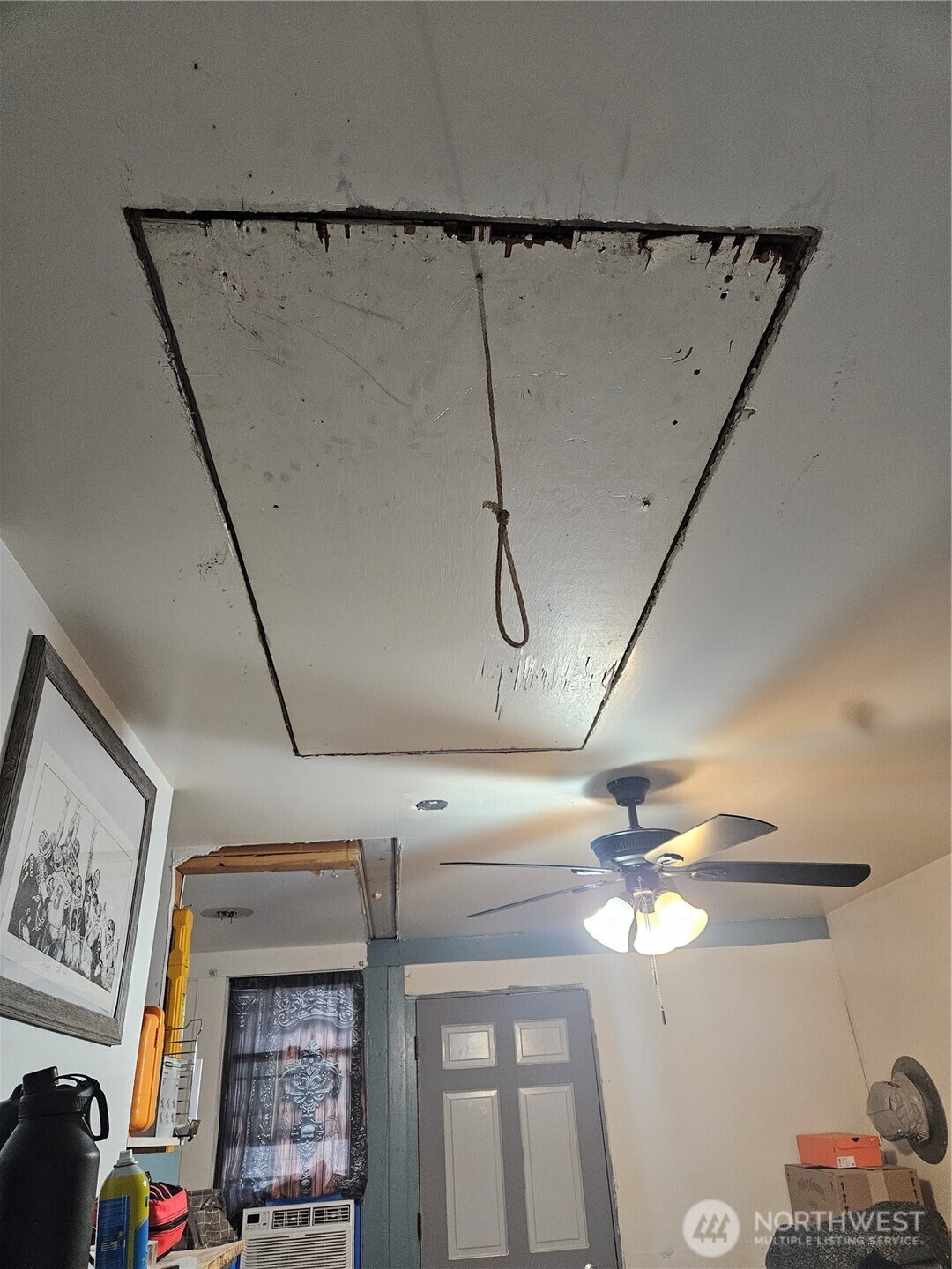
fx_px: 843
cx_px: 476
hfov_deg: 58.9
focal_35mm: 23
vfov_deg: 73.9
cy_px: 634
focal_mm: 5.4
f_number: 1.8
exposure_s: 1/120
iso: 500
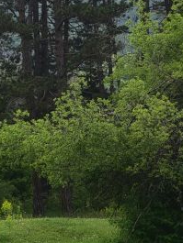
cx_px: -127
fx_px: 1662
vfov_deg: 8.4
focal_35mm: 236
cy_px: 40
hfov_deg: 6.2
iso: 250
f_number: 10
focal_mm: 50
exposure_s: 1/125
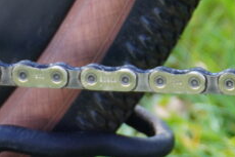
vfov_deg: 5.9
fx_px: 1481
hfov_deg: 8.6
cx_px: 457
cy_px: -192
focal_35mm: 227
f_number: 5
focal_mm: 34
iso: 100
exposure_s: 1/60
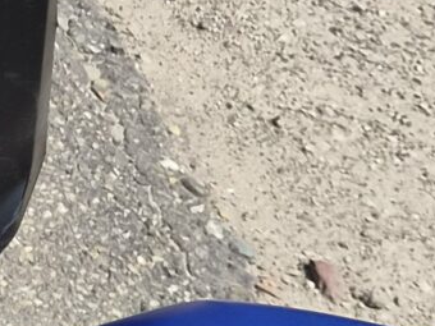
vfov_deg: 8.3
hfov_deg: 9.6
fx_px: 2174
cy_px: -216
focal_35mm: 173
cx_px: -747
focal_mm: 5.4
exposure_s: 1/3816
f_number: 1.8
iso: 80
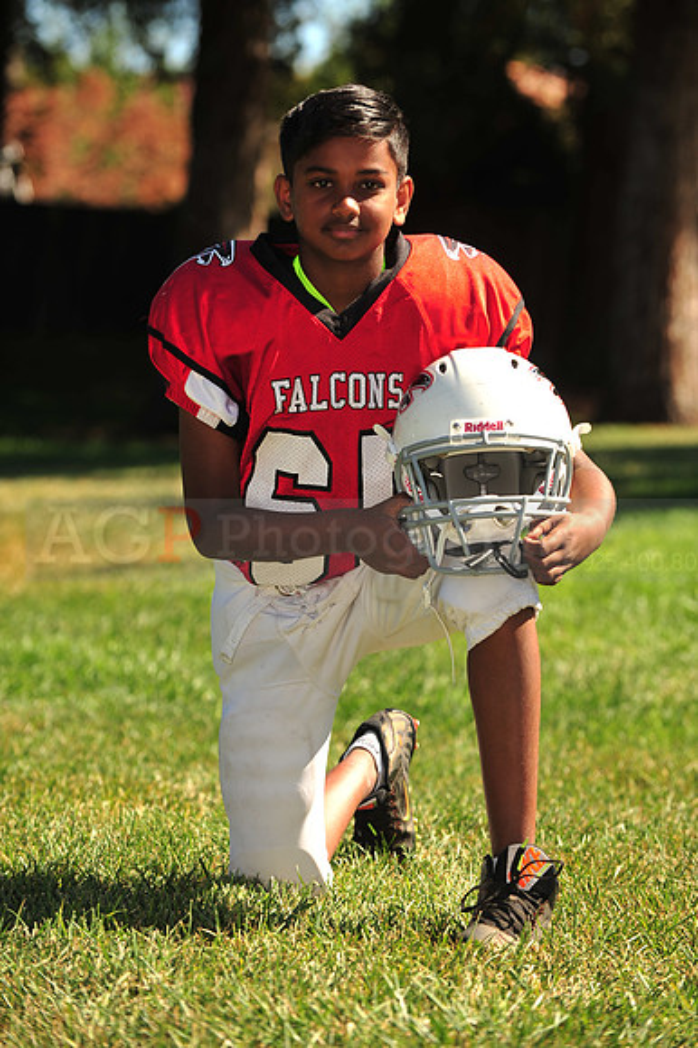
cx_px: 349
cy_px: 524
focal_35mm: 150
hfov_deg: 9.1
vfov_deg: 13.7
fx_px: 4367
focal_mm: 150
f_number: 5
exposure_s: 1/500
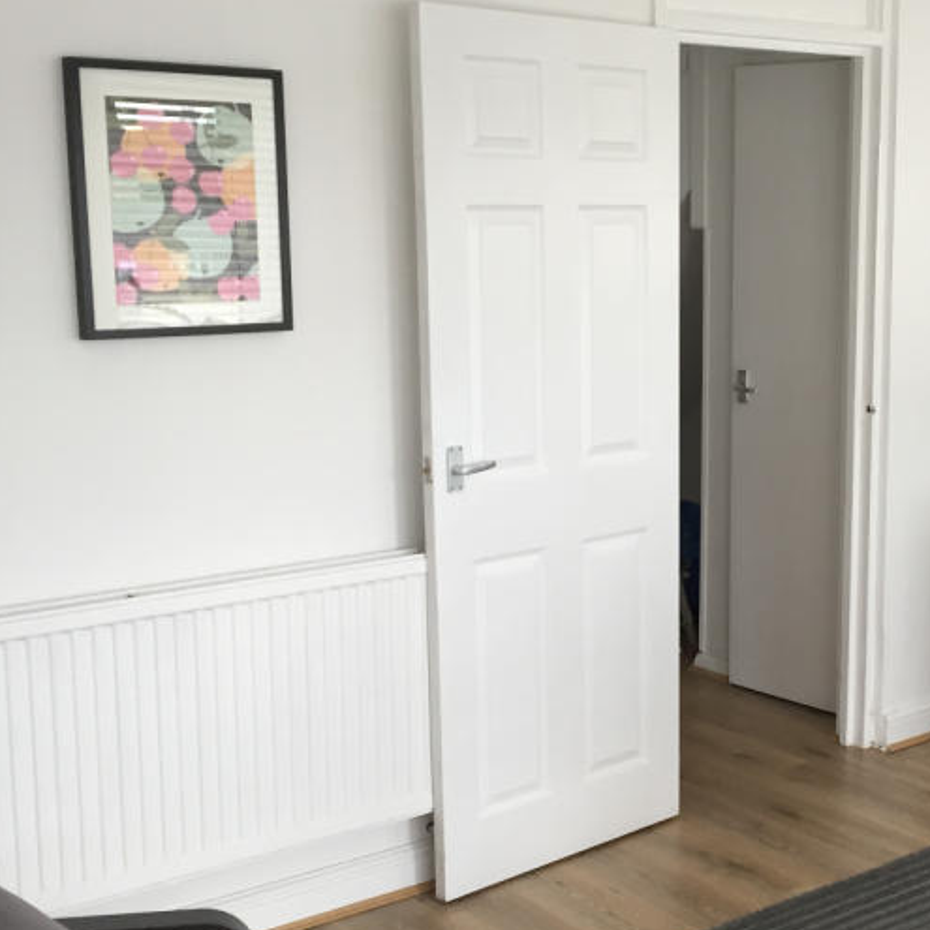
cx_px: 729
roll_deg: -0.2
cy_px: 490
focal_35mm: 53
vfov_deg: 32.2
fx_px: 1611
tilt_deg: -9.5
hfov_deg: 31.5
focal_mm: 4.15
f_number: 2.2
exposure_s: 1/30
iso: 32
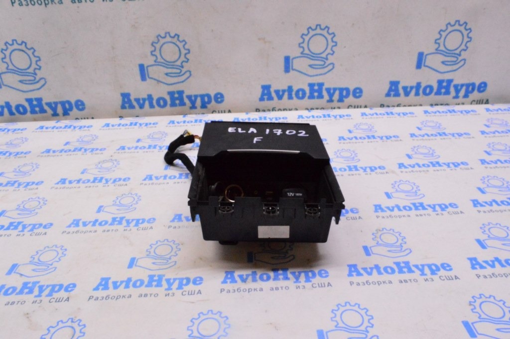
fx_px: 382
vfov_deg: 47.9
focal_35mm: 27
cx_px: 255
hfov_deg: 67.4
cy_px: 170
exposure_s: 1/40
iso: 6400
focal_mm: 18
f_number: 22
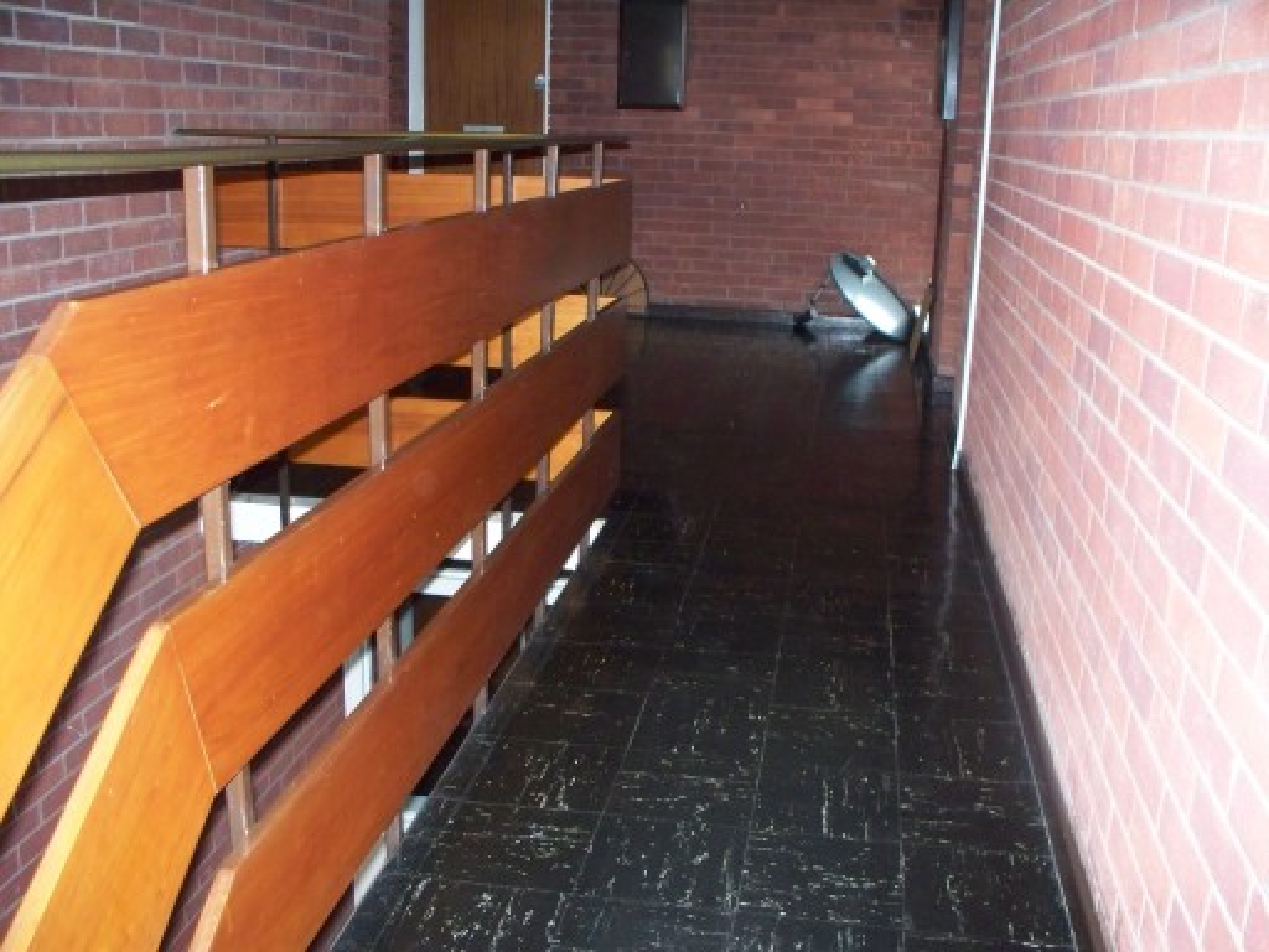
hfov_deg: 51.4
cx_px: 634
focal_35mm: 36
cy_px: 476
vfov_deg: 39.7
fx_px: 1320
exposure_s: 1/30
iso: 400
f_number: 2.8
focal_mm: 7.54
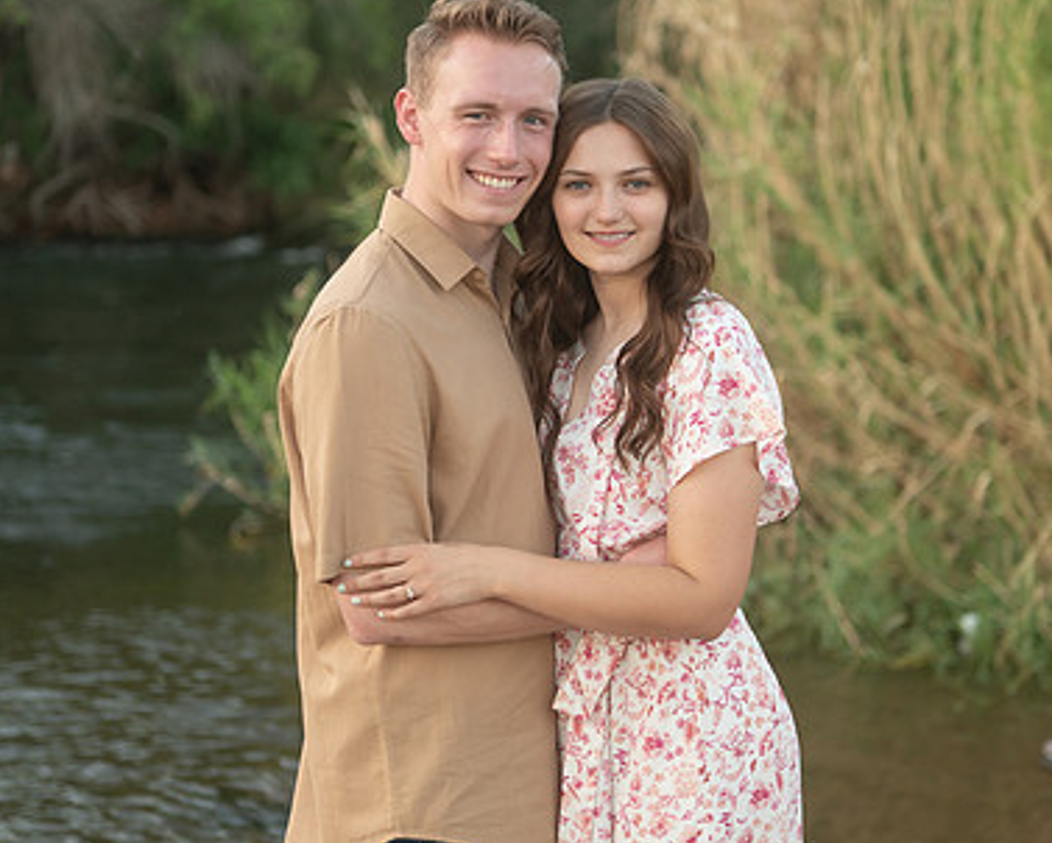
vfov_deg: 15.3
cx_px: 553
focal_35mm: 101
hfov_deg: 19.0
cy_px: 385
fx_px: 3146
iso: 640
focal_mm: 70
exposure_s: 1/320
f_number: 2.8
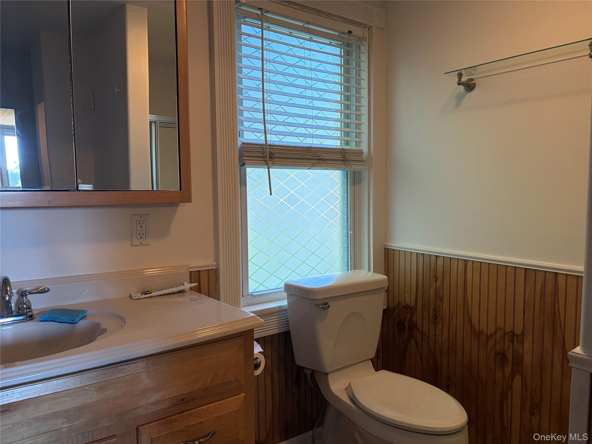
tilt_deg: -2.6
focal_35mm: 26
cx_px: 296
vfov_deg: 53.1
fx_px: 445
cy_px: 222
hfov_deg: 67.3
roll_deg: +1.0
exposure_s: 1/60
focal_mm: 5.96
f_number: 1.6
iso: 125
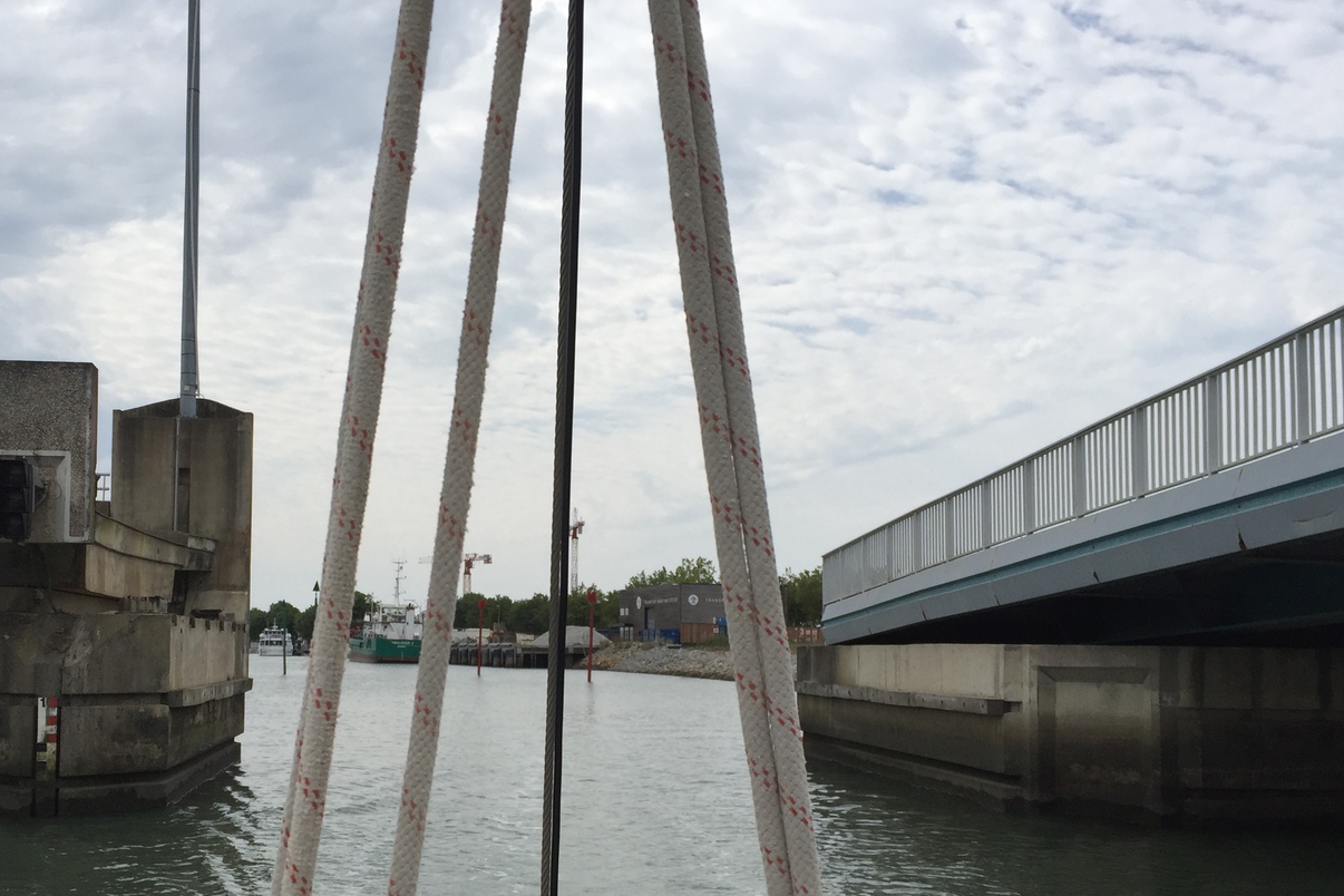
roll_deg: -1.6
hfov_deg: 48.2
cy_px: 580
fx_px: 1493
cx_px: 549
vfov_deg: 33.2
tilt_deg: +3.5
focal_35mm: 40
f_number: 2.2
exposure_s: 1/2825
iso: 32
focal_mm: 4.15
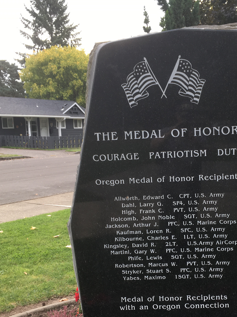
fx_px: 420
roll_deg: +0.5
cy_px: 215
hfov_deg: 31.2
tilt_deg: -12.0
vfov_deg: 40.6
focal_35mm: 46
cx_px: 166
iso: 25
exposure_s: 1/246
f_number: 2.2
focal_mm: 4.15
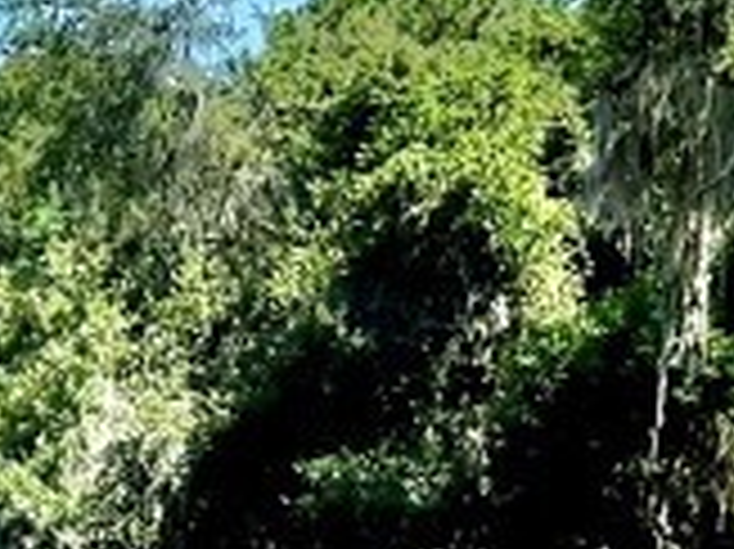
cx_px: -1180
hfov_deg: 6.2
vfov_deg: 4.8
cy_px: 1251
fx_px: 6399
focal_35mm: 302
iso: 64
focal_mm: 6.86
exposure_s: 1/5263
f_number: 1.78
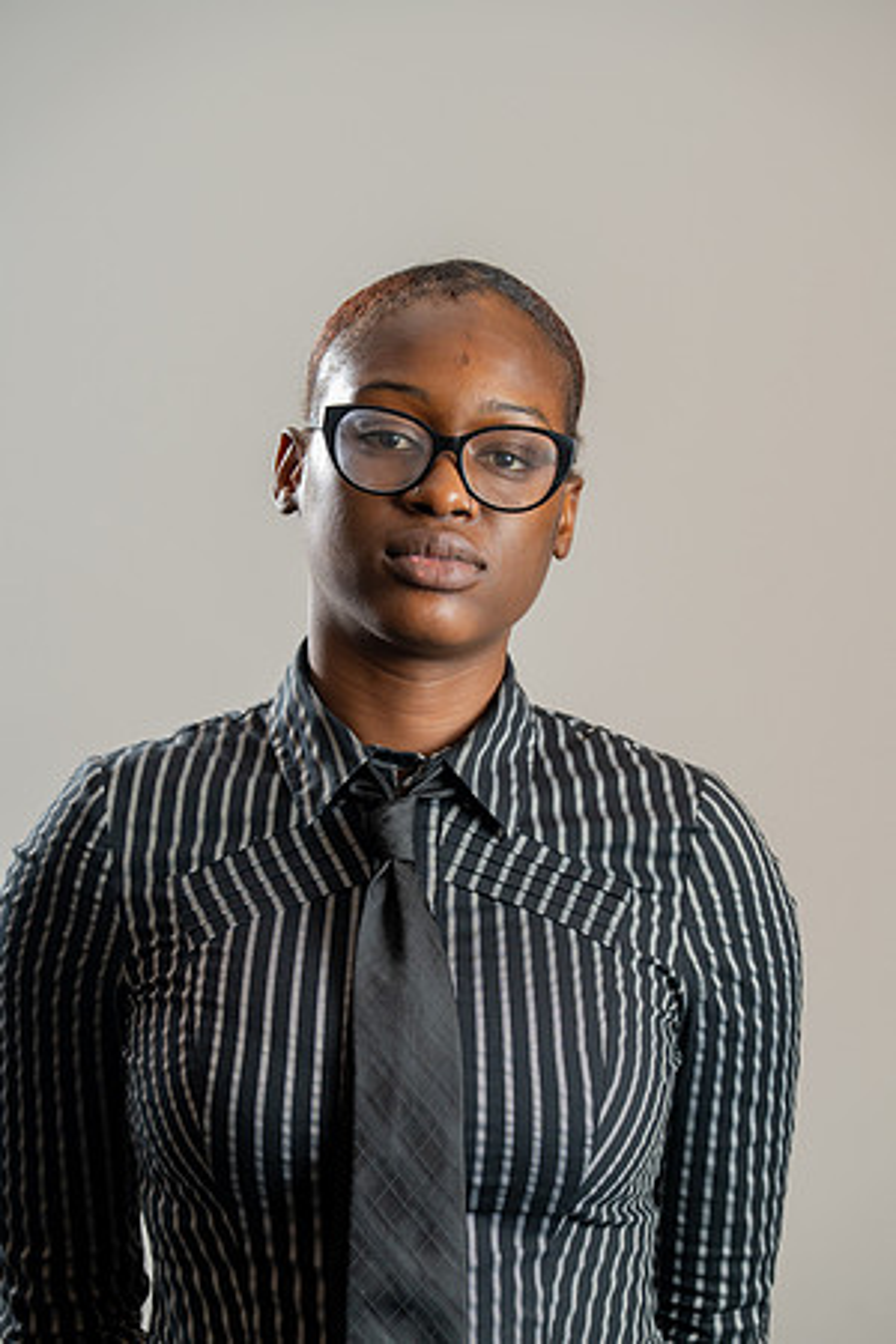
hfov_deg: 9.1
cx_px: 448
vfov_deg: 13.6
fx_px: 5637
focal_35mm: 151
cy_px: 672
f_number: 6.3
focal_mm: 151
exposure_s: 1/200
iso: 500
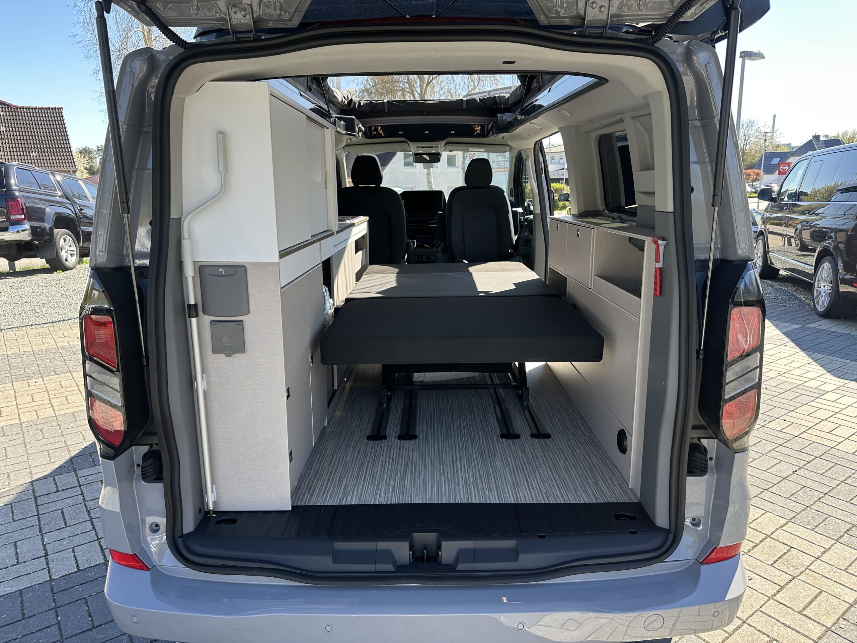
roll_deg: +0.1
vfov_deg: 56.8
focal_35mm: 24
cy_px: 322
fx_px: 594
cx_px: 428
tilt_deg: -13.1
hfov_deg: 71.6
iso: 80
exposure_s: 1/597
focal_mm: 6.86
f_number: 1.78
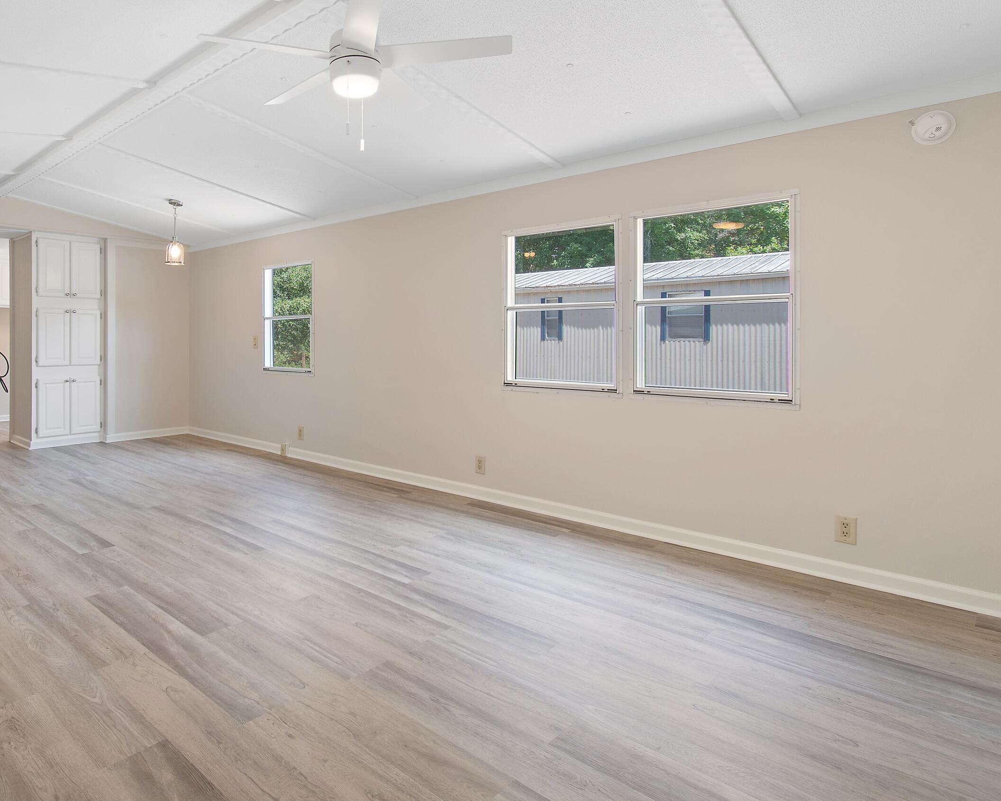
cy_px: 360
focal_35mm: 20
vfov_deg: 67.9
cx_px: 377
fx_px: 592
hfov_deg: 79.0
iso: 100
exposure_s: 1/15
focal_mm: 10
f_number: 4.5
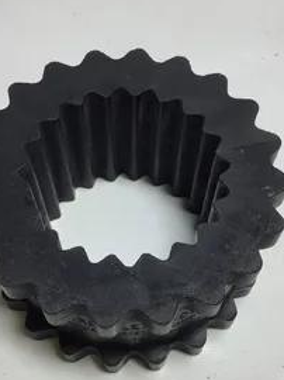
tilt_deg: -62.1
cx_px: 135
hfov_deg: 31.5
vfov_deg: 40.9
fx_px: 504
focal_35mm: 46
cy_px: 242
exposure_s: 1/120
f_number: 2.4
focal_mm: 3.3
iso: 25
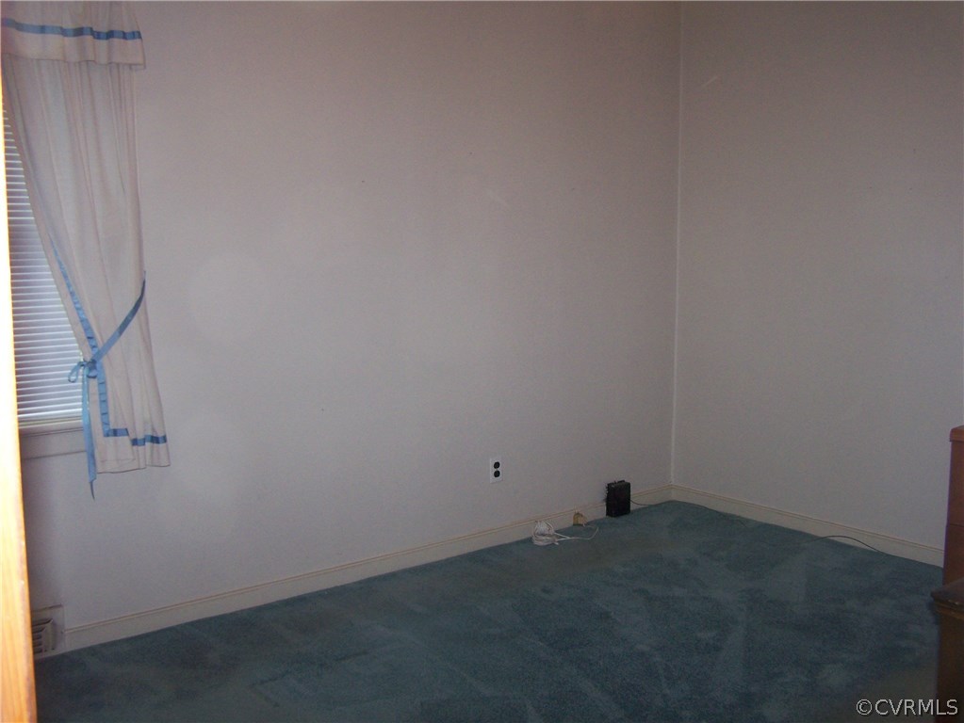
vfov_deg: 37.7
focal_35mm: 38
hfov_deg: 49.0
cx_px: 482
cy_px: 362
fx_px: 1059
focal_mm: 6.3
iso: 160
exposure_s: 1/60
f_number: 2.8
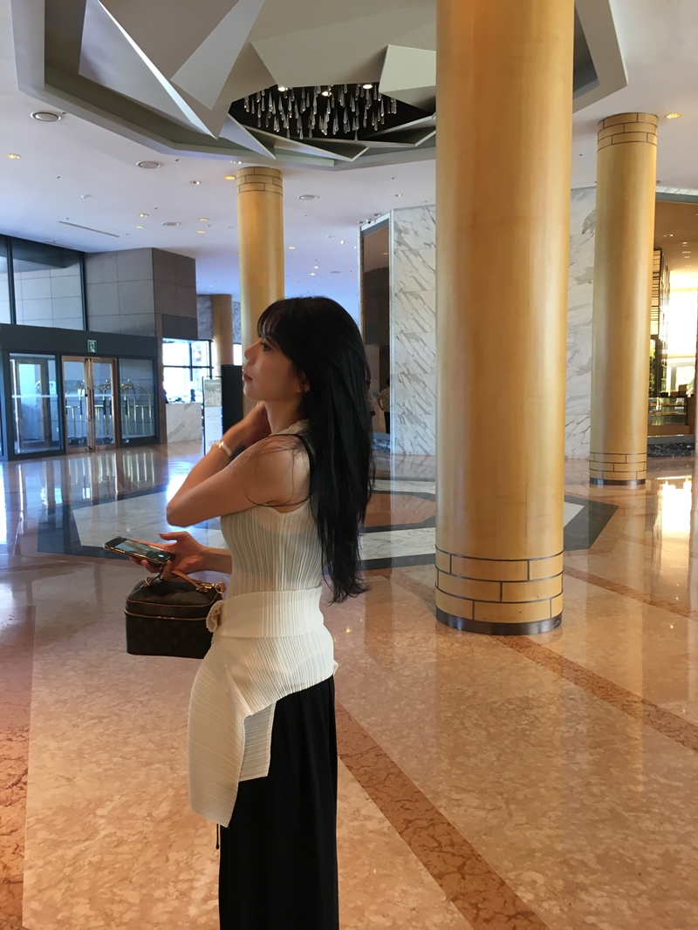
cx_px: 349
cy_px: 465
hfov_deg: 48.2
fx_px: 780
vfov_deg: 61.7
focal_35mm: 29
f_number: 2.2
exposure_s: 1/30
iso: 64
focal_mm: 4.15
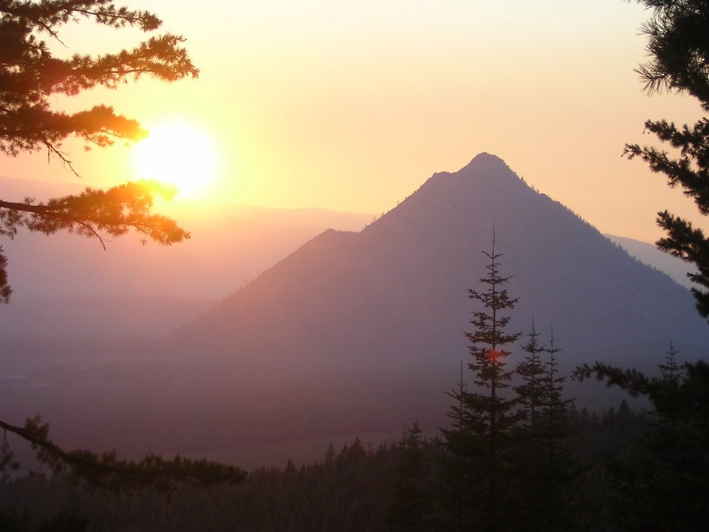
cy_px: 266
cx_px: 354
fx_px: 2212
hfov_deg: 18.2
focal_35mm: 108
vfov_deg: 13.7
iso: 100
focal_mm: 14.1
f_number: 4.7
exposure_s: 1/94
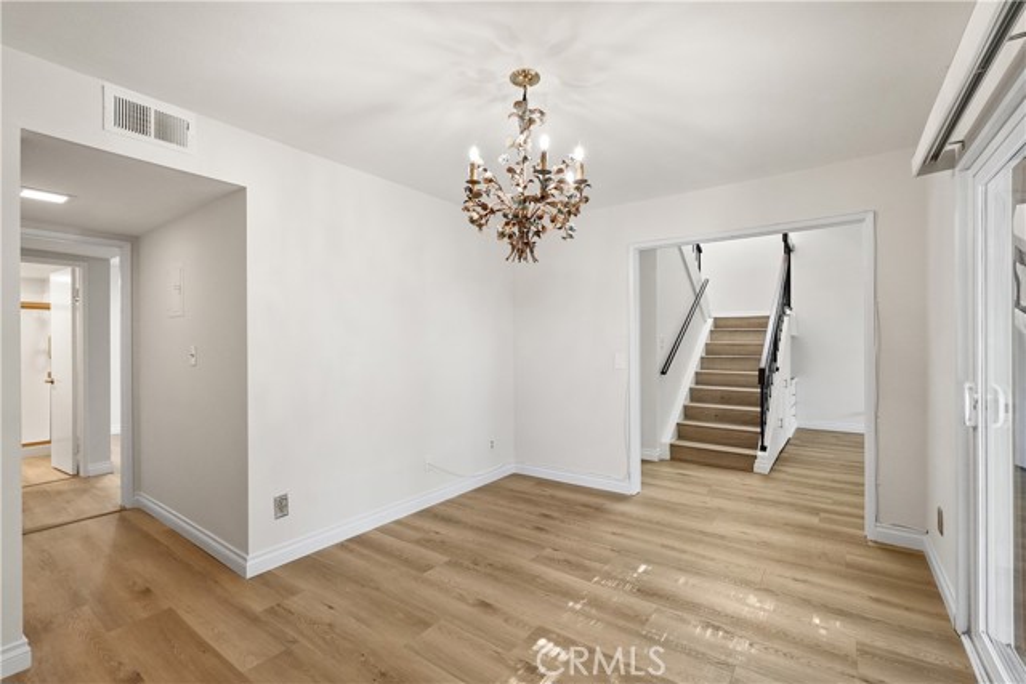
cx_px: 513
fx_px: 456
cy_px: 342
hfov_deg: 96.7
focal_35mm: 16
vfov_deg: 73.8
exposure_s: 1/30
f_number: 8
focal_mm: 16
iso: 3200
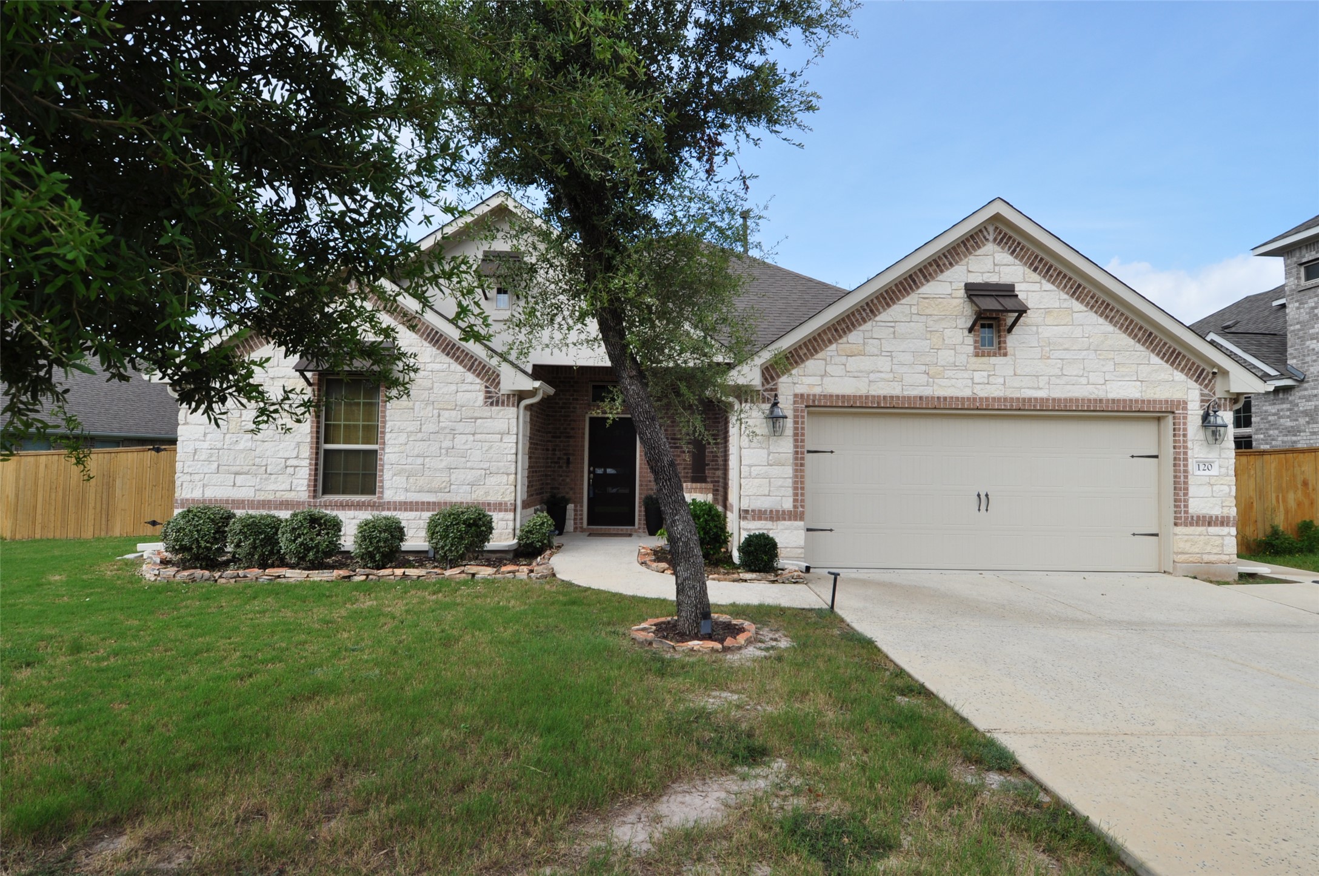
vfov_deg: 67.2
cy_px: 438
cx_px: 660
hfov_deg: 90.1
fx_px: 659
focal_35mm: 18
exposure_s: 1/250
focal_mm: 12
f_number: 10
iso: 250
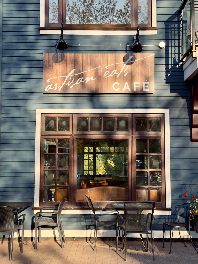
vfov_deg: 39.7
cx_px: 99
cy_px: 132
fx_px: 366
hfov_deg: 30.3
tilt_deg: +4.3
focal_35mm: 48
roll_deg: -0.6
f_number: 1.78
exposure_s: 1/939
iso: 100
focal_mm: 6.76
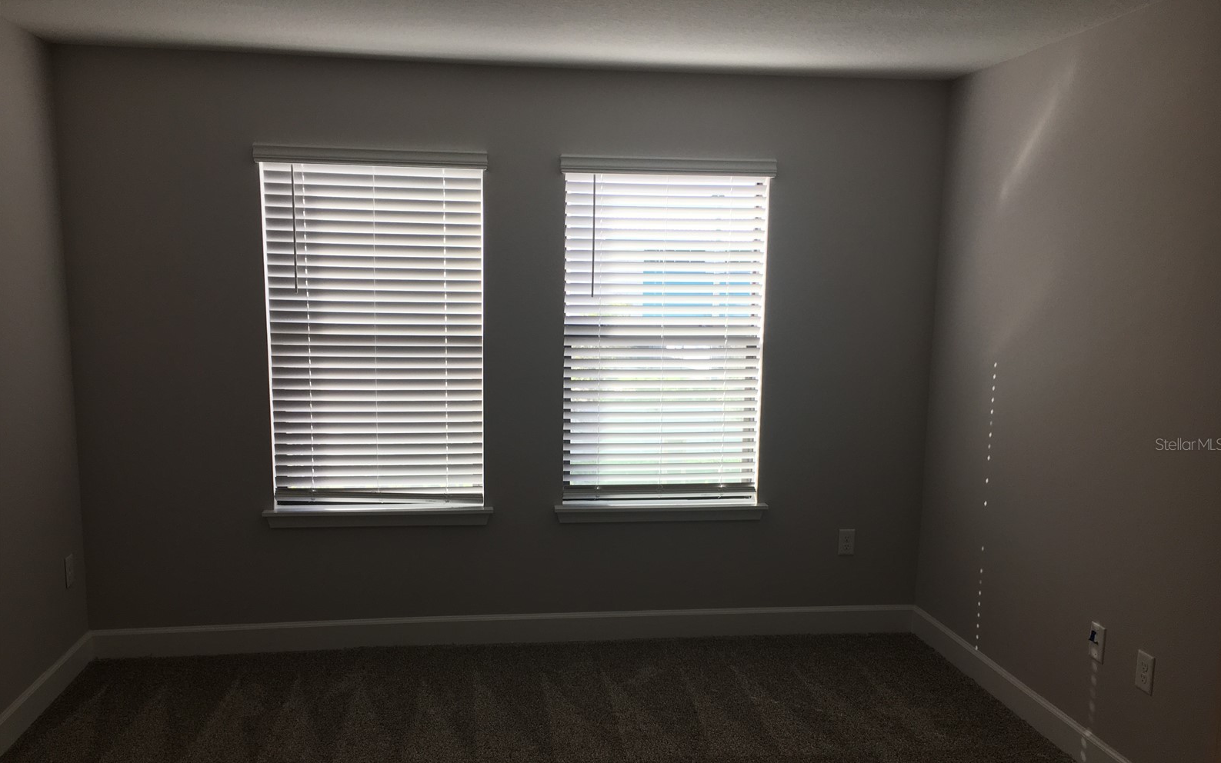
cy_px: 444
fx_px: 1032
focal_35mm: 31
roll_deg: -1.6
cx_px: 612
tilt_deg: -9.3
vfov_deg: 40.5
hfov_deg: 61.2
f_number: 2.2
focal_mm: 4.15
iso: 32
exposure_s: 1/120
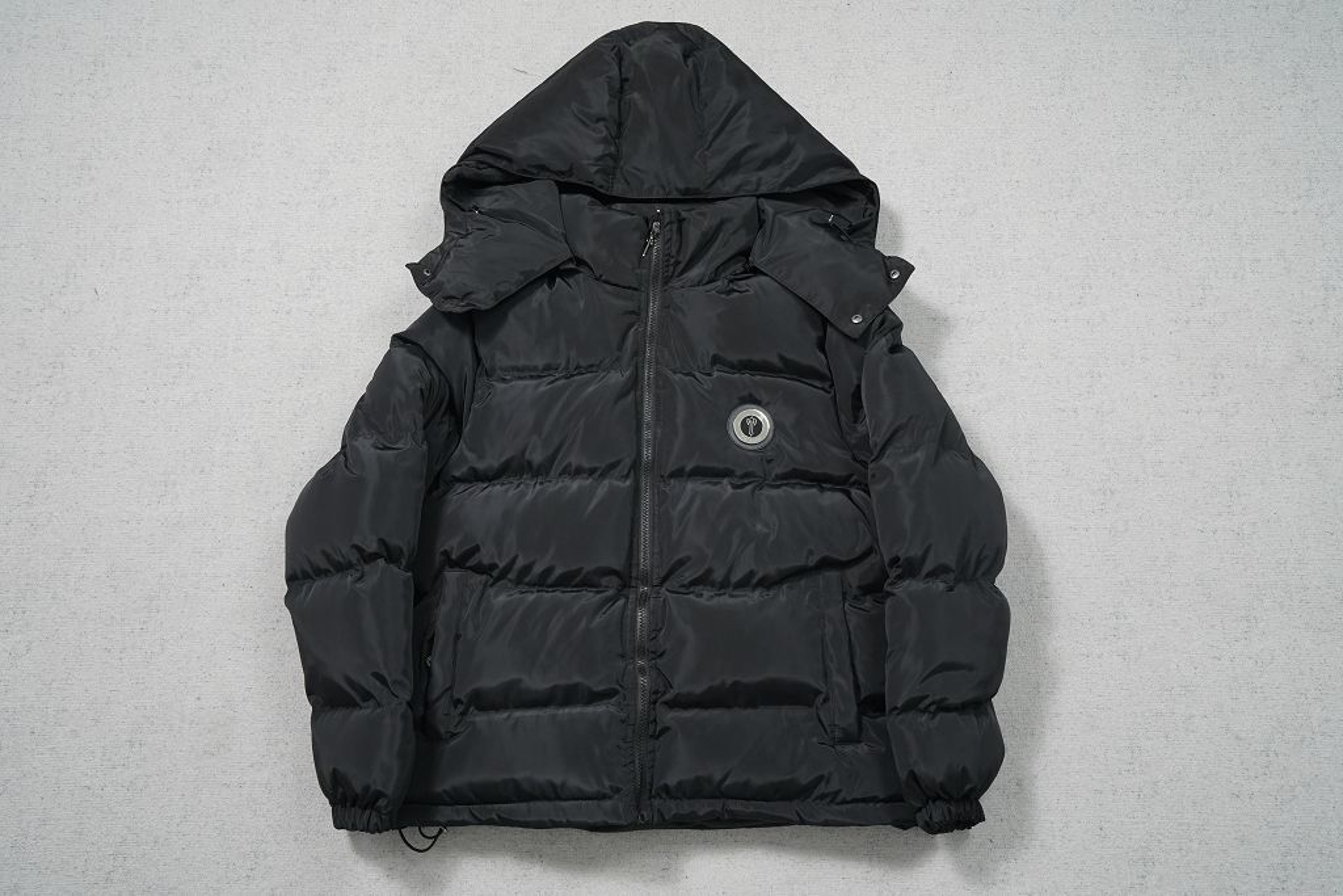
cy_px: 448
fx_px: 1306
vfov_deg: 37.9
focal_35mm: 35
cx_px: 672
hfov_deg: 54.4
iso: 1600
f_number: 10
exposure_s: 1/100
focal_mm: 35
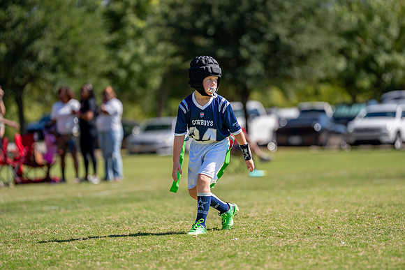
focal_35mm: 219
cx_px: 215
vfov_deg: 6.3
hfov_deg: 9.4
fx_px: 2469
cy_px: 129
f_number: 2.8
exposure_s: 1/2000
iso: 160
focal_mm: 200
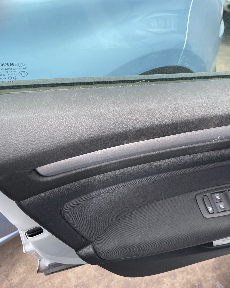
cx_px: 172
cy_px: 144
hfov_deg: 42.1
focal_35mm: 34
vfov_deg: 52.8
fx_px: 289
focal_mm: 4.2
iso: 32
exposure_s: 1/424
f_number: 1.6
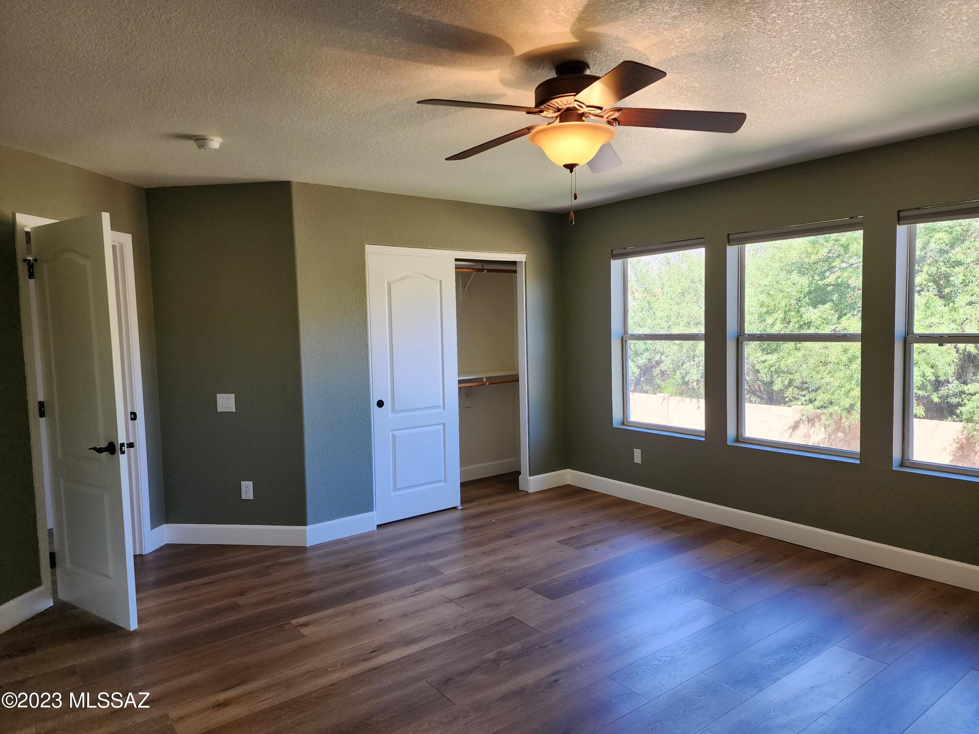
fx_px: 650
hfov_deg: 73.9
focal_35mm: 23
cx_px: 490
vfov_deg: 58.9
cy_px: 367
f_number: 1.8
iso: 100
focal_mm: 6.4
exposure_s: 1/180
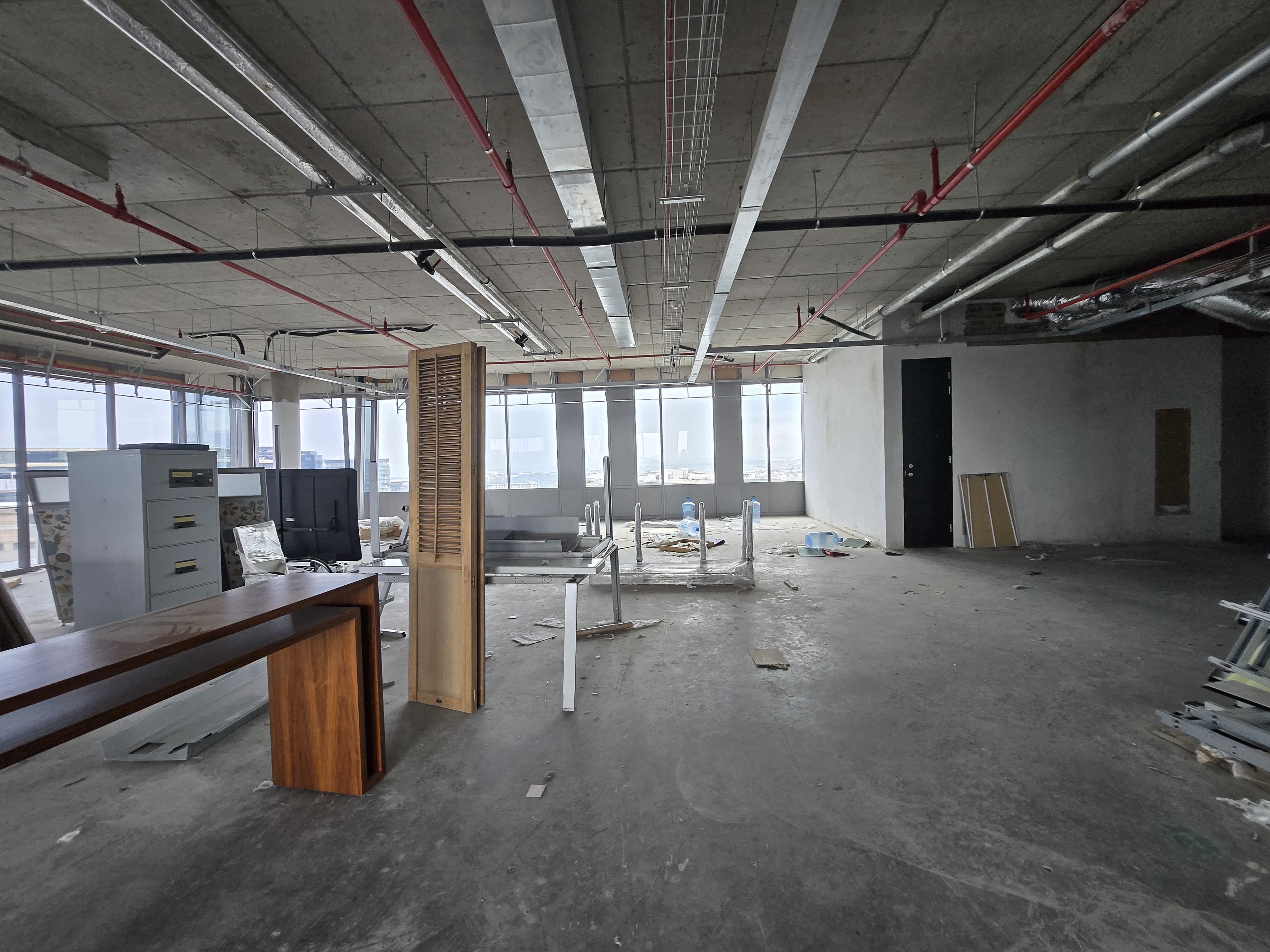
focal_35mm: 13
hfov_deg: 106.2
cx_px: 635
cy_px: 476
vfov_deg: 89.9
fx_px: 477
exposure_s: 1/50
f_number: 2.2
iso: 100
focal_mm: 1.7
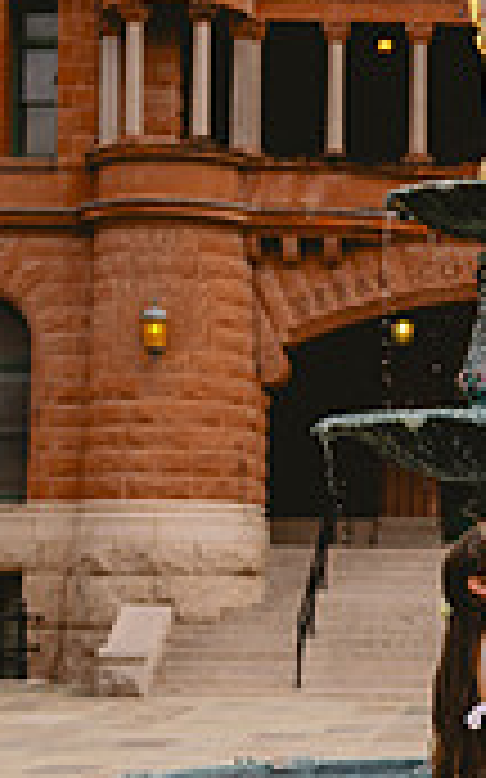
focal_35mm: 106
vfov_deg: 19.6
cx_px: 554
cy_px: 517
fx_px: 2248
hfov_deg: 12.1
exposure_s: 1/2500
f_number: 2.8
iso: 200
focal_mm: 40
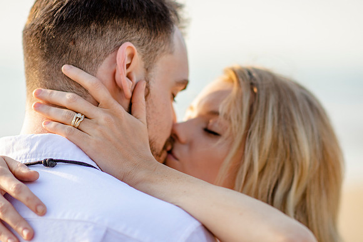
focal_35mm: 134
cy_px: 121
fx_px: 1350
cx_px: 181
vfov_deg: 10.3
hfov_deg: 15.3
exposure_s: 1/1600
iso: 160
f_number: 1.8
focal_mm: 85
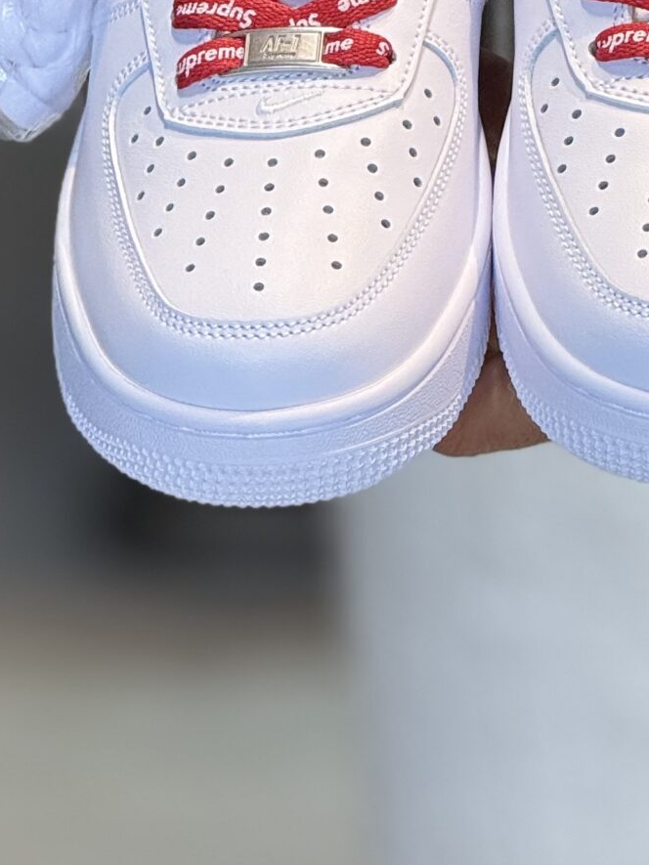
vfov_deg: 5.7
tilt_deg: -14.3
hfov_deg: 4.3
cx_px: 572
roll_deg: -0.2
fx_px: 8672
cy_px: 12
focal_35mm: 347
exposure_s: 1/100
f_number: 2.8
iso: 64
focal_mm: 15.66
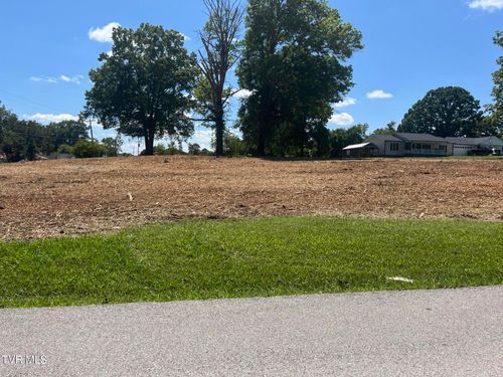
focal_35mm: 26
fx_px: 378
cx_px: 252
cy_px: 188
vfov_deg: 53.1
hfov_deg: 67.3
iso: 50
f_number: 1.6
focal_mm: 5.1
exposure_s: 1/3413
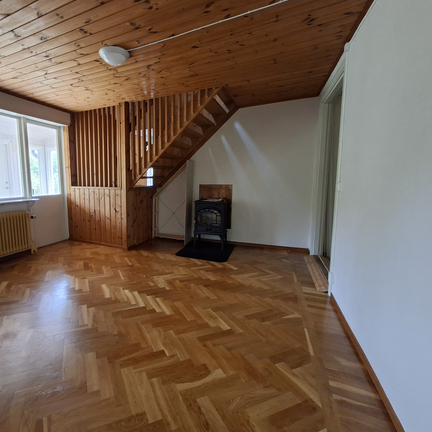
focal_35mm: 16
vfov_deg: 87.4
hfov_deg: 86.0
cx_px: 167
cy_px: 208
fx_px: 226
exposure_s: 1/33
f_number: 2.2
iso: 160
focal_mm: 1.74
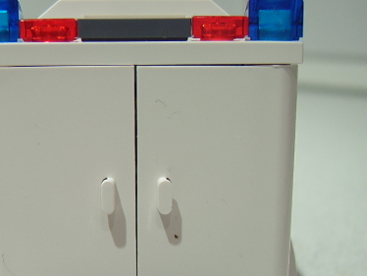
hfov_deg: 36.0
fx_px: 562
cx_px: 139
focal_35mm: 53
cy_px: 181
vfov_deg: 27.4
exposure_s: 1/11
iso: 100
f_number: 2.7
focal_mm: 8.13
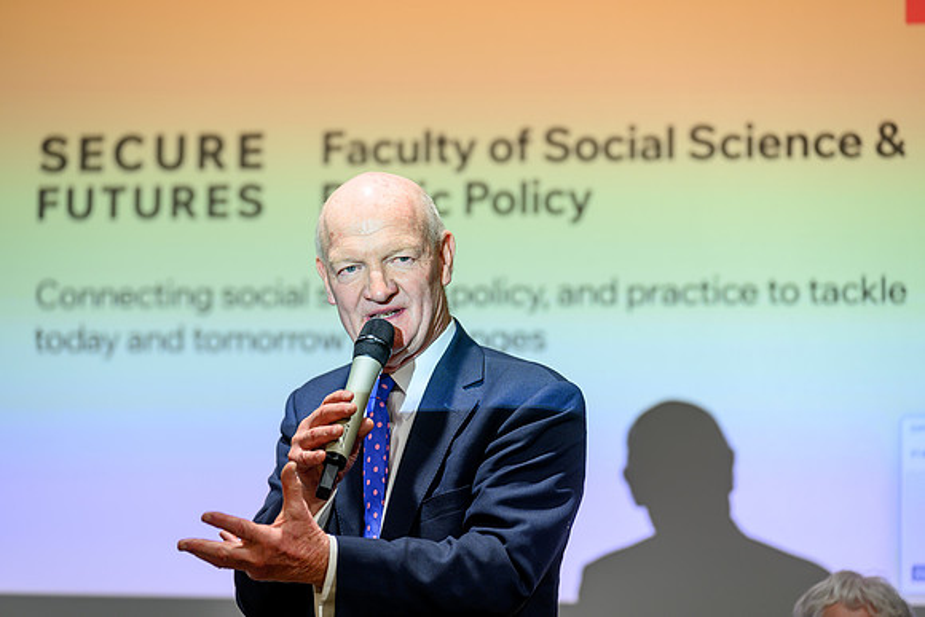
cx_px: 463
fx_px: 2650
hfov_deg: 19.8
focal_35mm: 103
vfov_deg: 13.3
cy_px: 308
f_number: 2.8
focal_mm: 103
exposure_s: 1/100
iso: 125
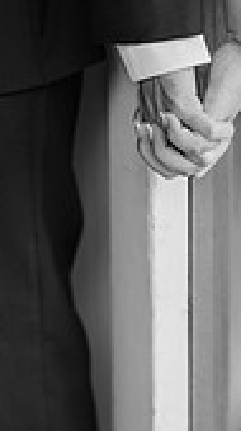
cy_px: 317
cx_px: 140
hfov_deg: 8.7
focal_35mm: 139
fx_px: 1587
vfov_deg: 15.4
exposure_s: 1/1600
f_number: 1.8
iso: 1000
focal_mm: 50
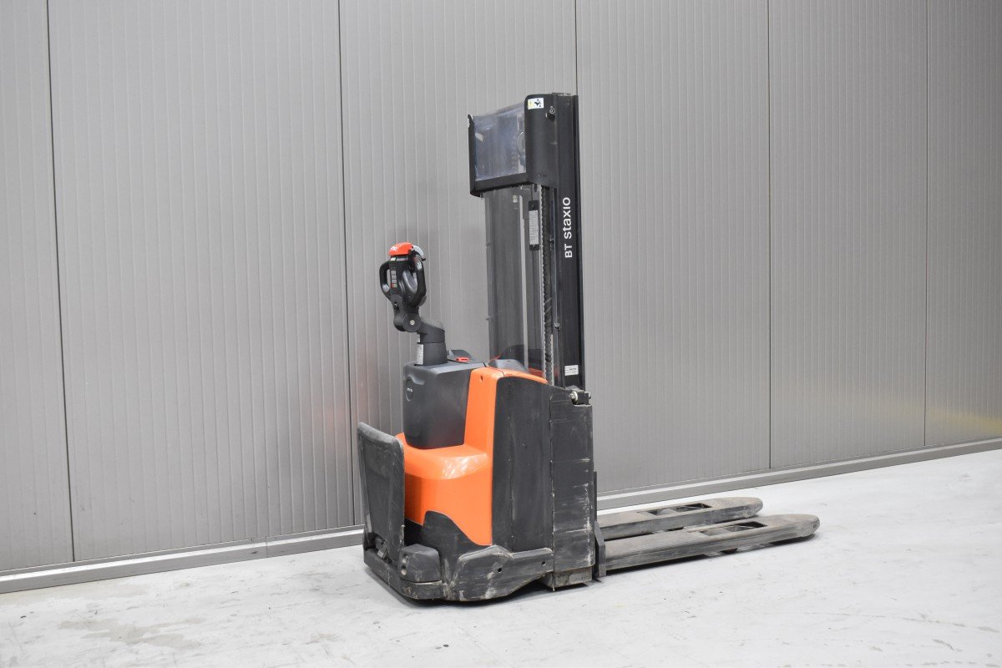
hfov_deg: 51.3
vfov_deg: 35.5
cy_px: 334
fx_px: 1044
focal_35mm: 38
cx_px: 501
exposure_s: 1/25
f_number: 5
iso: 1600
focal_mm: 25
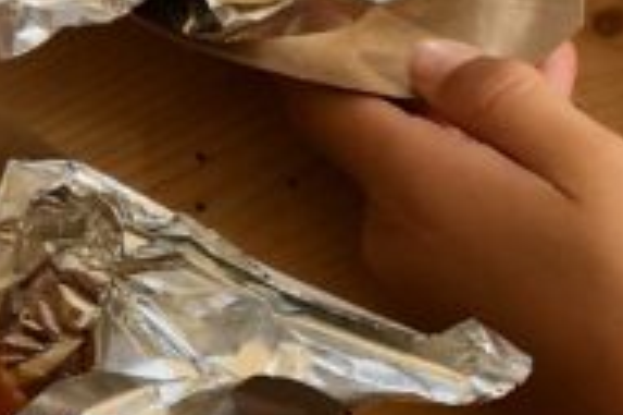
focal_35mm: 162
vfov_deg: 8.4
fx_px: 2801
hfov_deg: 11.9
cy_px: 95
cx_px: -404
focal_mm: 4.15
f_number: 2.2
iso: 25
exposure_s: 1/1282
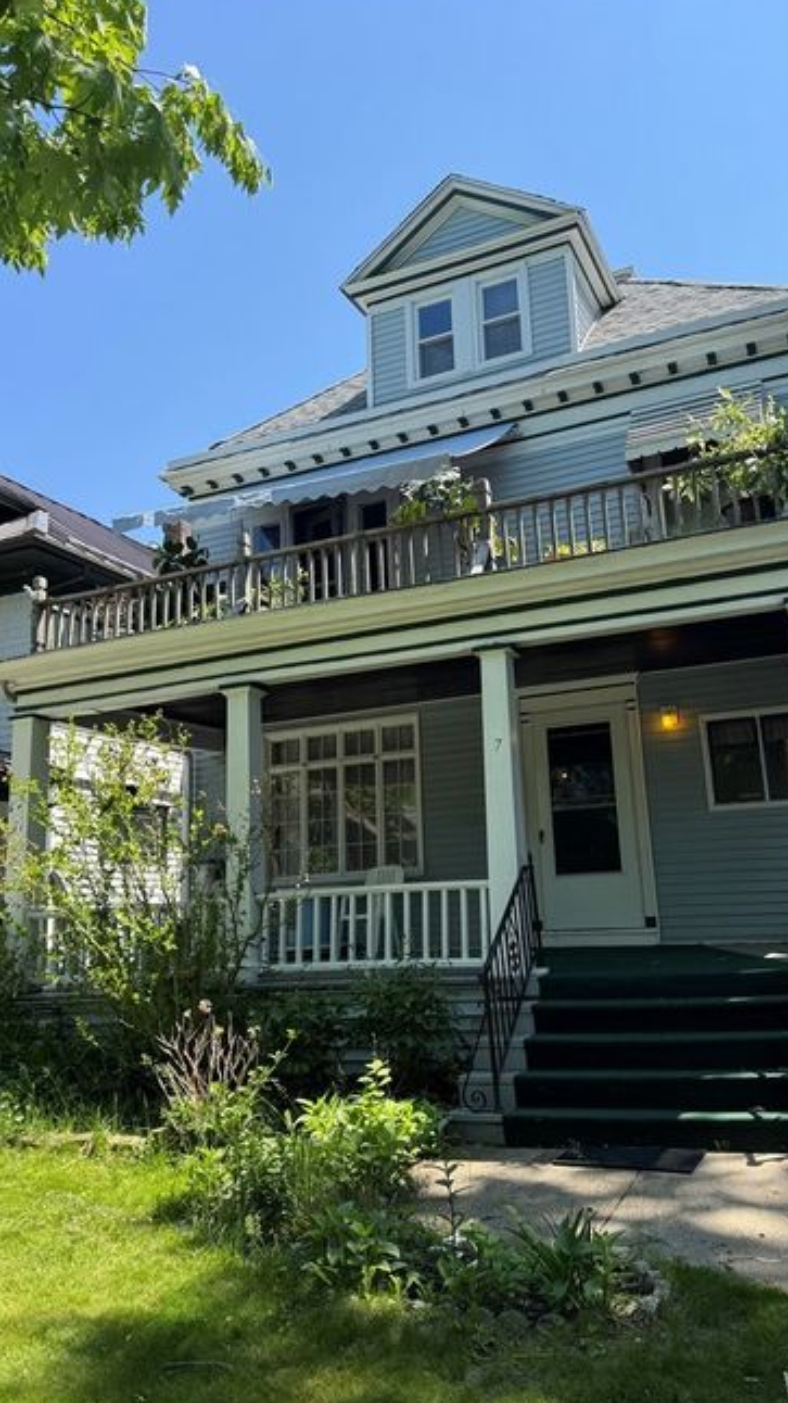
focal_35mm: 27
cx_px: 439
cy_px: 696
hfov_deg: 42.8
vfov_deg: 69.9
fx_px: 1004
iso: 80
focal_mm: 6.76
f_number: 1.78
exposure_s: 1/1767
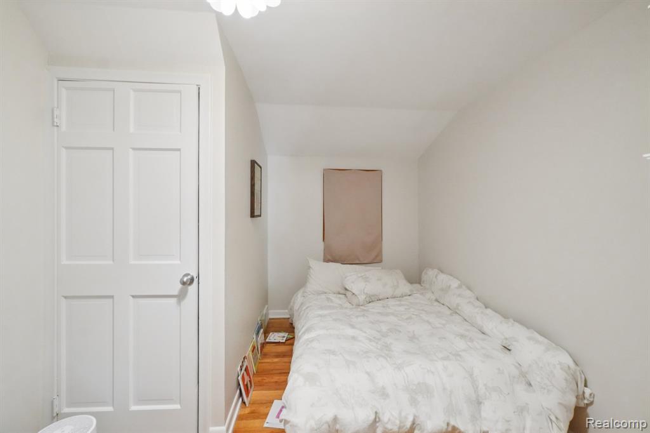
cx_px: 325
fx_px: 271
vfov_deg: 77.3
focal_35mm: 15
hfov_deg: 100.4
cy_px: 216
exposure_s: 1/30
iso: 3200
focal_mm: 10
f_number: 8
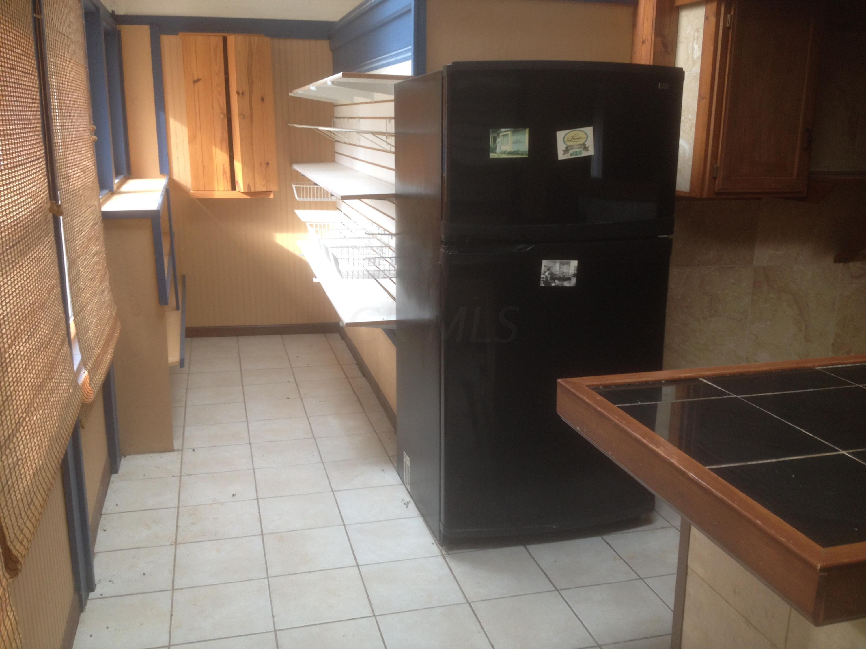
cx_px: 433
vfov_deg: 40.7
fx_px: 876
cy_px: 324
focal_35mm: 35
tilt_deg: -13.3
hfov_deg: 52.6
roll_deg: -0.1
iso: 80
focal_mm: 4.28
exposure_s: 1/20
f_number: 2.4
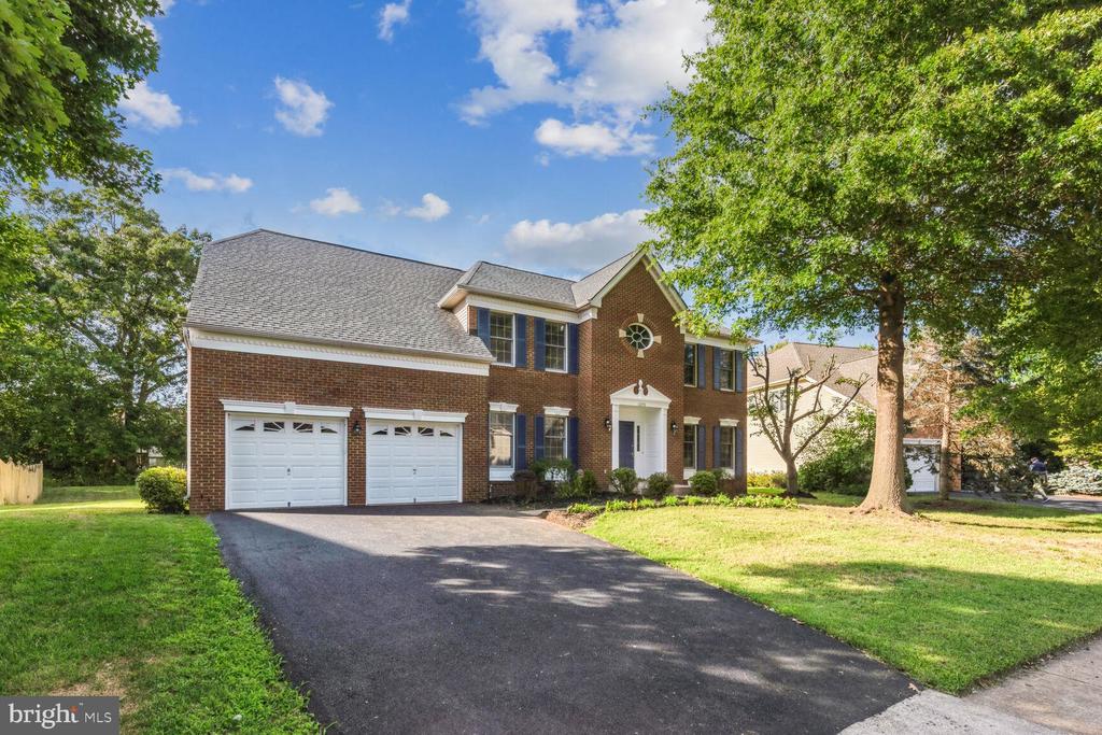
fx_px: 490
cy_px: 368
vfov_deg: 73.8
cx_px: 551
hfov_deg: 96.7
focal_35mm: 16
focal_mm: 16
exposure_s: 1/500
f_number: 8
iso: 200
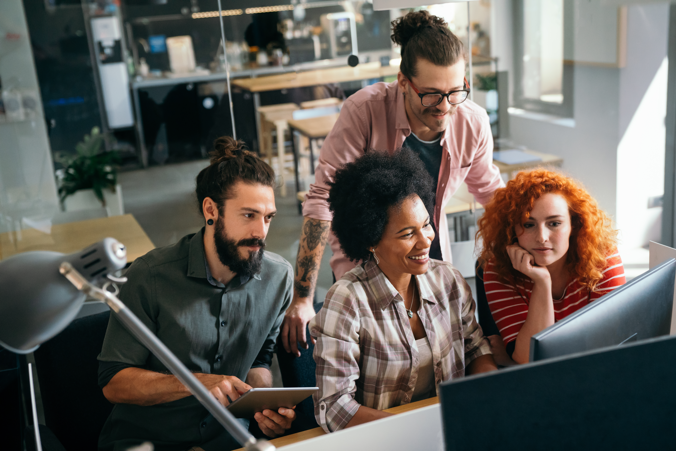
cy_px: 226
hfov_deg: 41.1
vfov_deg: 28.1
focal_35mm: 48
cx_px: 338
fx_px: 901
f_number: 2.8
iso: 3200
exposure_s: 1/400
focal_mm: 48
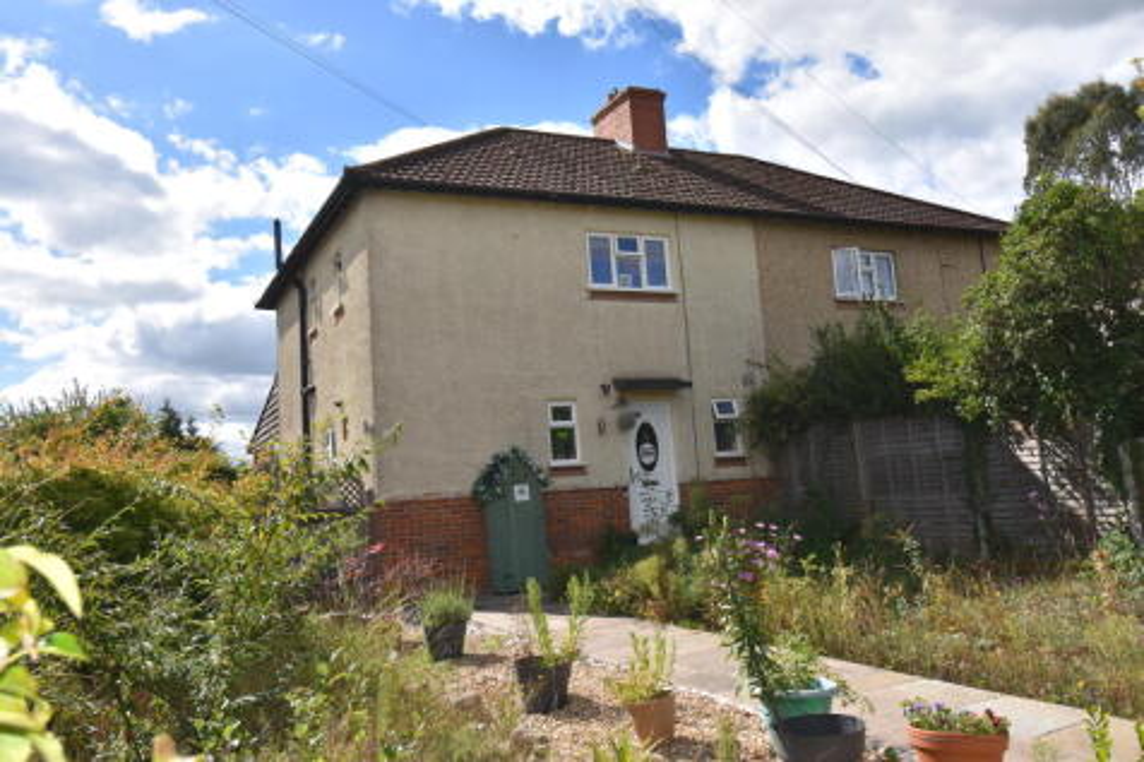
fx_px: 953
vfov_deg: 43.6
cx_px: 572
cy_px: 381
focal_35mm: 30
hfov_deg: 61.9
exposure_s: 1/250
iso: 100
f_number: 9
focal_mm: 20
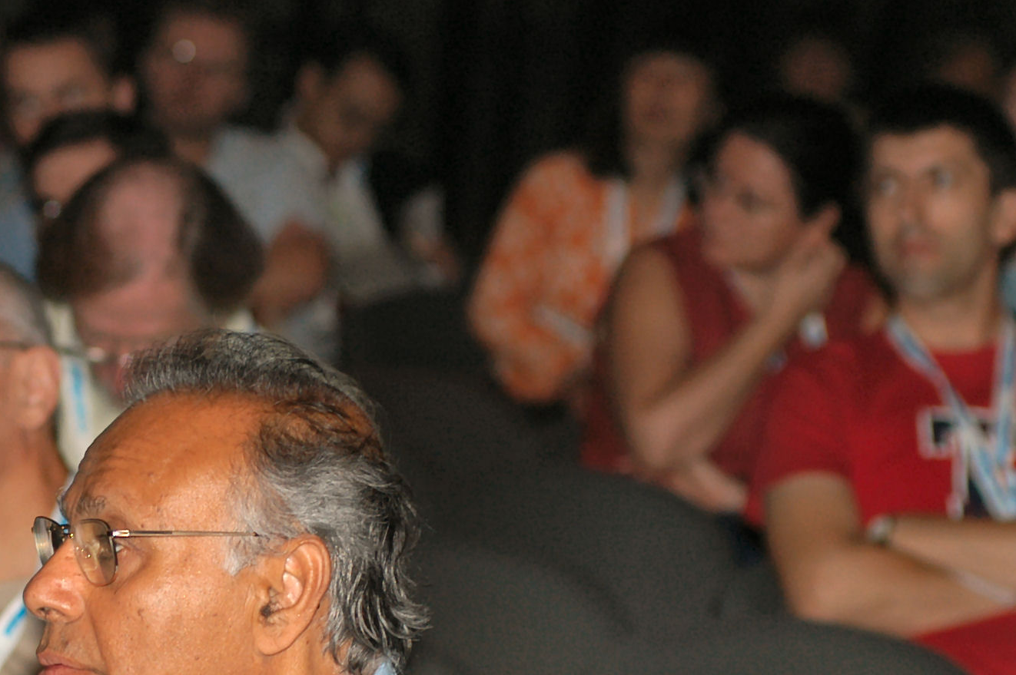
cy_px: 564
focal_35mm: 273
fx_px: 7698
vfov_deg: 5.0
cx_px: 202
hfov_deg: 7.5
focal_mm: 80
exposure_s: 1/60
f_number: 4
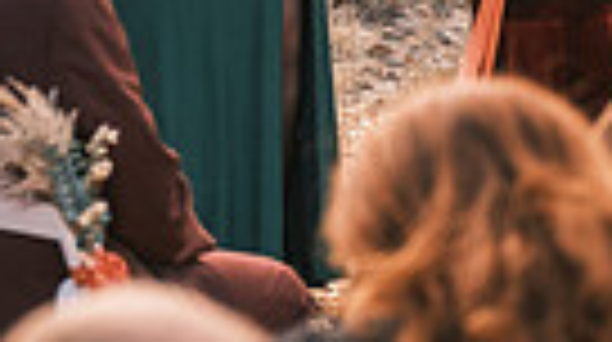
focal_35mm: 443
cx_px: -369
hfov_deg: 4.8
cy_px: -358
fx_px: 7178
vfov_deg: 2.7
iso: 400
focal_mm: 66
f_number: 2.8
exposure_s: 1/1100
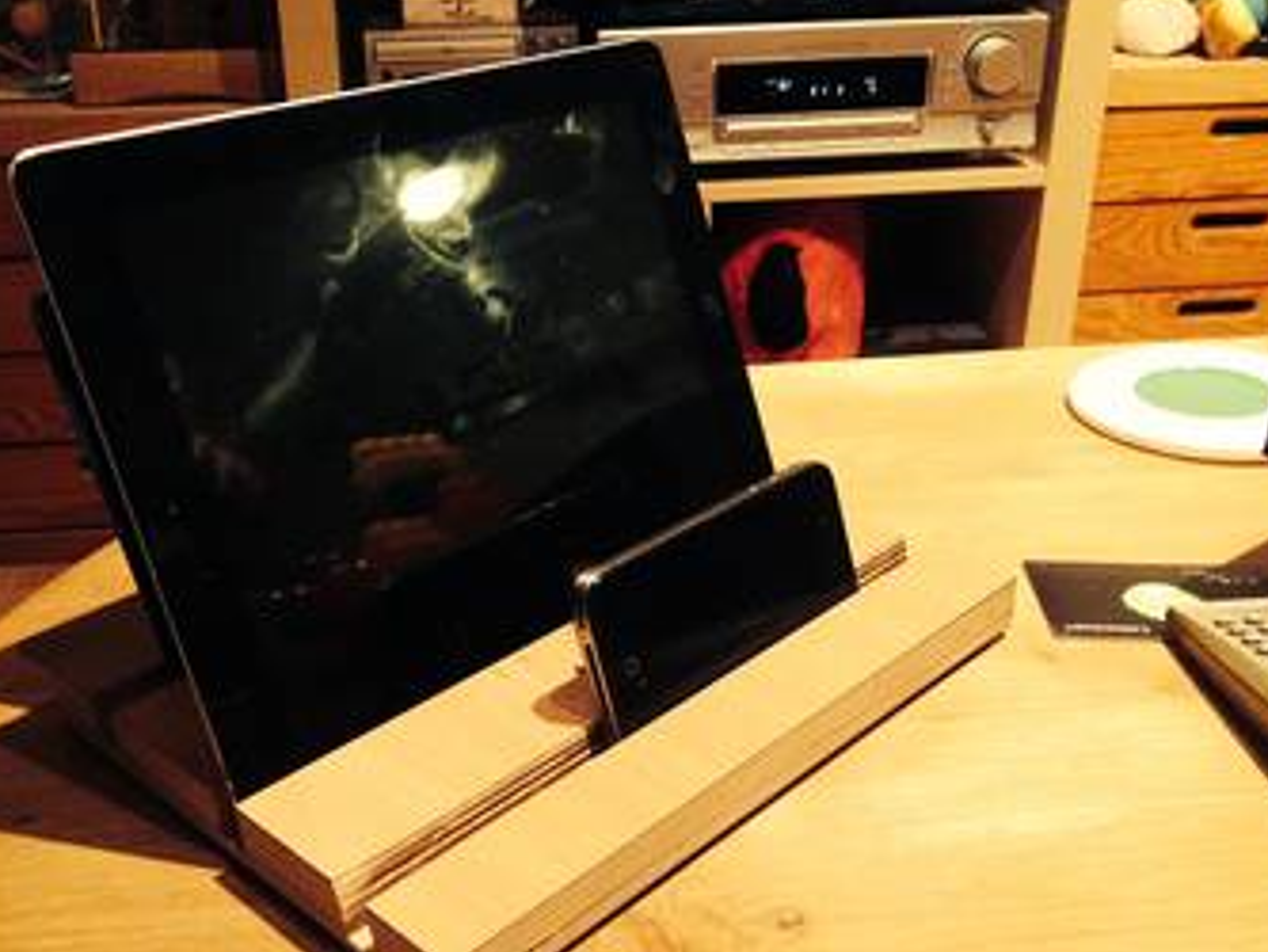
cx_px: 560
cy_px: 552
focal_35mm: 42
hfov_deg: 44.7
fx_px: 1539
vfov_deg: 34.3
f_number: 2.4
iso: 640
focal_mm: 4.28
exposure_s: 1/15
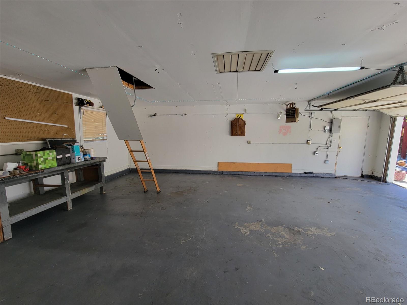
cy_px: 152
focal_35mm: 13
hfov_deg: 106.2
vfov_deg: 89.9
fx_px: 153
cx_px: 204
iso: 64
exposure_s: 1/120
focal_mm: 2.2
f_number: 2.2
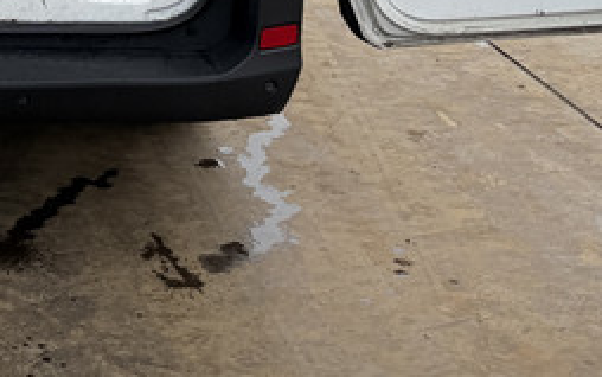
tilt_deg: +0.1
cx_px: -204
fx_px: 1477
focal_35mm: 90
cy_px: -411
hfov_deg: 20.8
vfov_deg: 12.5
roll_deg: +2.7
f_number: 1.78
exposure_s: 1/2445
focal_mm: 6.76
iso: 100
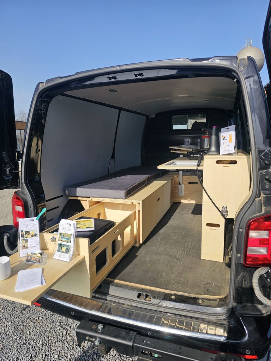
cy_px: 180
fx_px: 240
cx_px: 136
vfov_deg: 73.9
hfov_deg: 58.9
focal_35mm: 23
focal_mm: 6.3
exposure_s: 1/854
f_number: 1.7
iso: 10
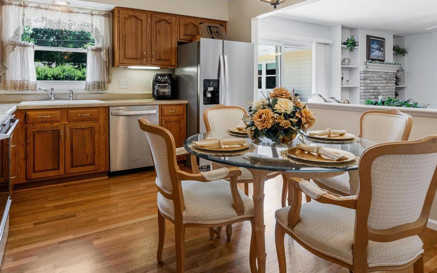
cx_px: 210
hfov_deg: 76.6
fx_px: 277
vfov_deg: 51.6
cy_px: 93
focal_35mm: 23
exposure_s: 1/125
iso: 500
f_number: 6.3
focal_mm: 16.9
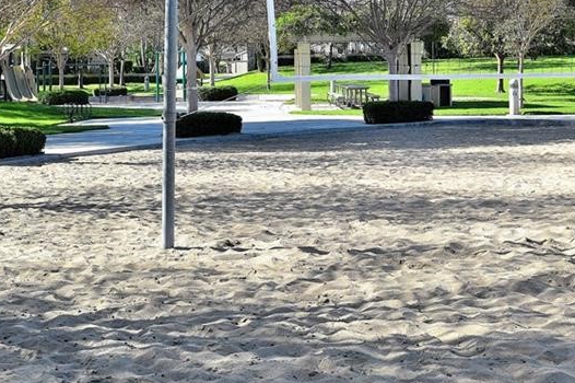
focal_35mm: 73
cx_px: 477
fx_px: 1165
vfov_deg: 18.3
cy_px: 24
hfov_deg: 27.1
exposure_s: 1/320
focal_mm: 25
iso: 200
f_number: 9
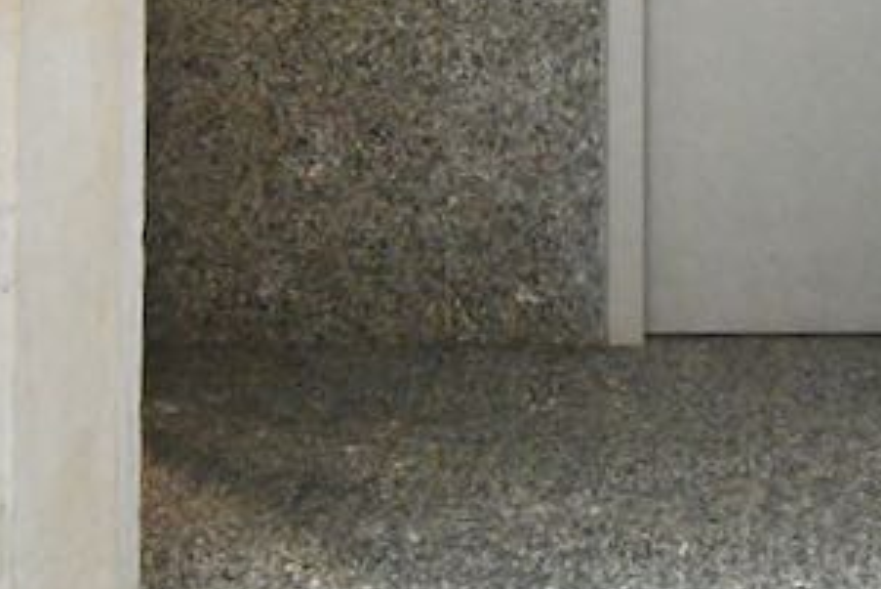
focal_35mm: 54
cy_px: -243
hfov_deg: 35.1
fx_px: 1322
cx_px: 761
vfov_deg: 21.7
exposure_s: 1/100
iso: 3200
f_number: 4
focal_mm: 10
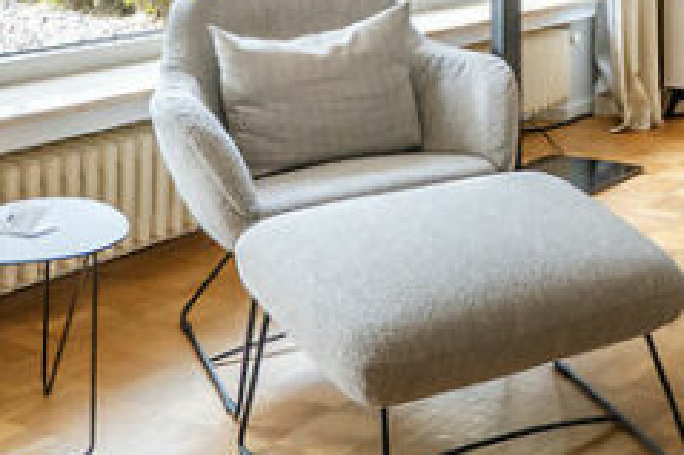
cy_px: -114
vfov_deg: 20.8
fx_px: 1139
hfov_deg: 29.7
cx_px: 776
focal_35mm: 60
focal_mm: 14
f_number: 2.8
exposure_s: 1/200
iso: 500
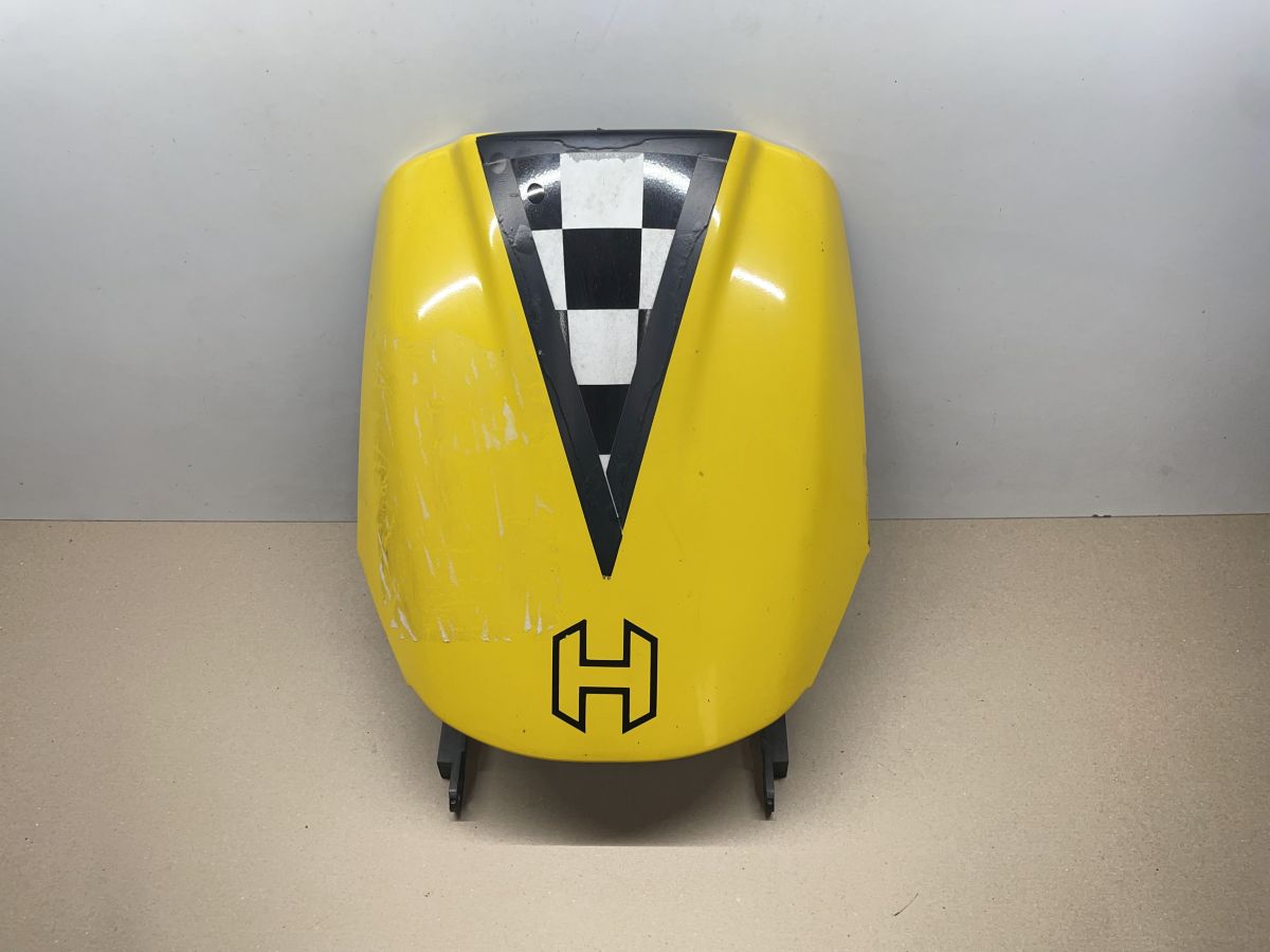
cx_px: 635
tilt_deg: -41.7
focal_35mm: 26
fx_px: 954
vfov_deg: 53.1
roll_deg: +1.9
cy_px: 476
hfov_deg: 67.3
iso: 50
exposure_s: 1/100
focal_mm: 4.2
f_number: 1.6
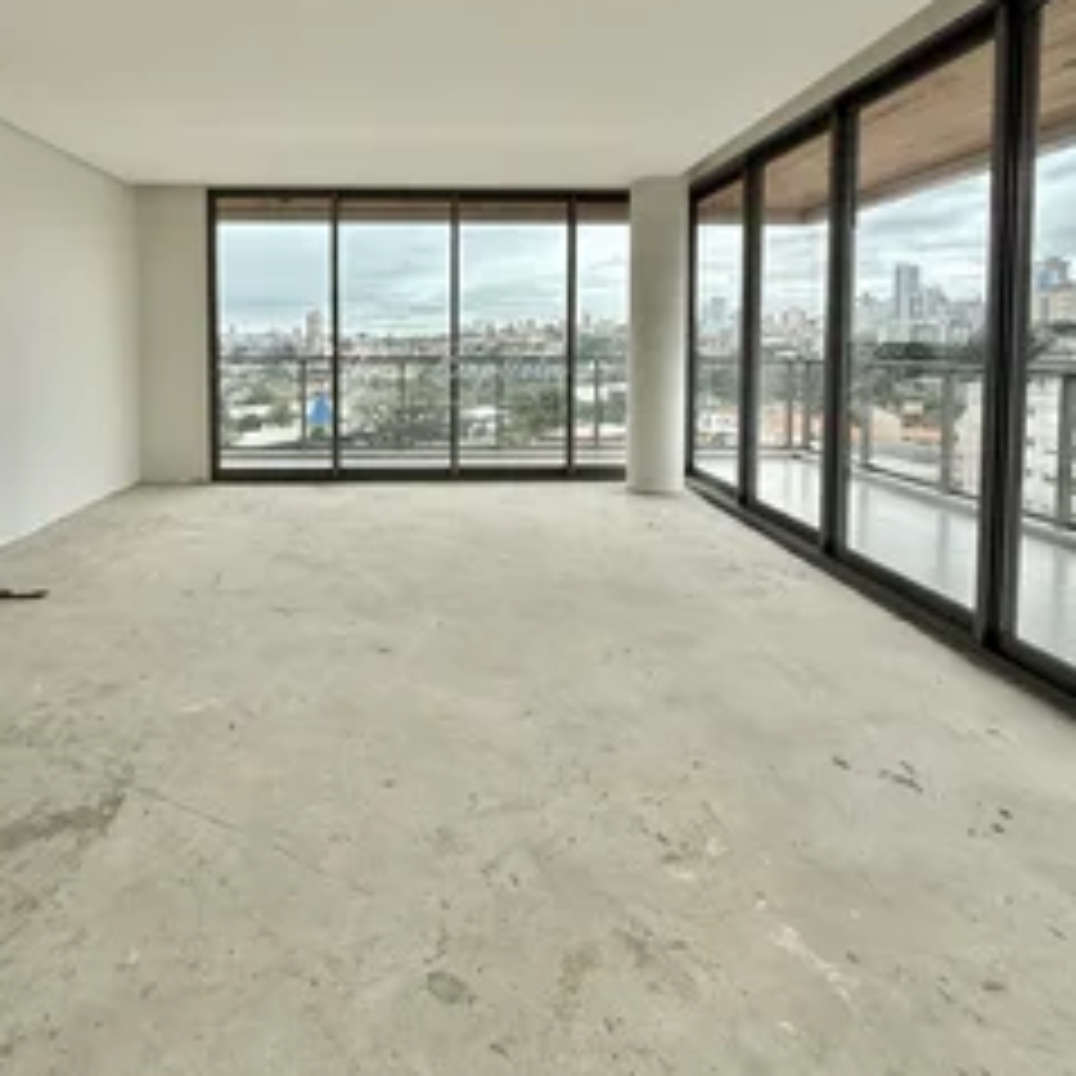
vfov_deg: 72.9
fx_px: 703
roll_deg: -0.5
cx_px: 450
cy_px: 374
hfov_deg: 74.3
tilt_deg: -2.3
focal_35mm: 20
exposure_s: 1/760
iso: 64
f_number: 2.2
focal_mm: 2.22
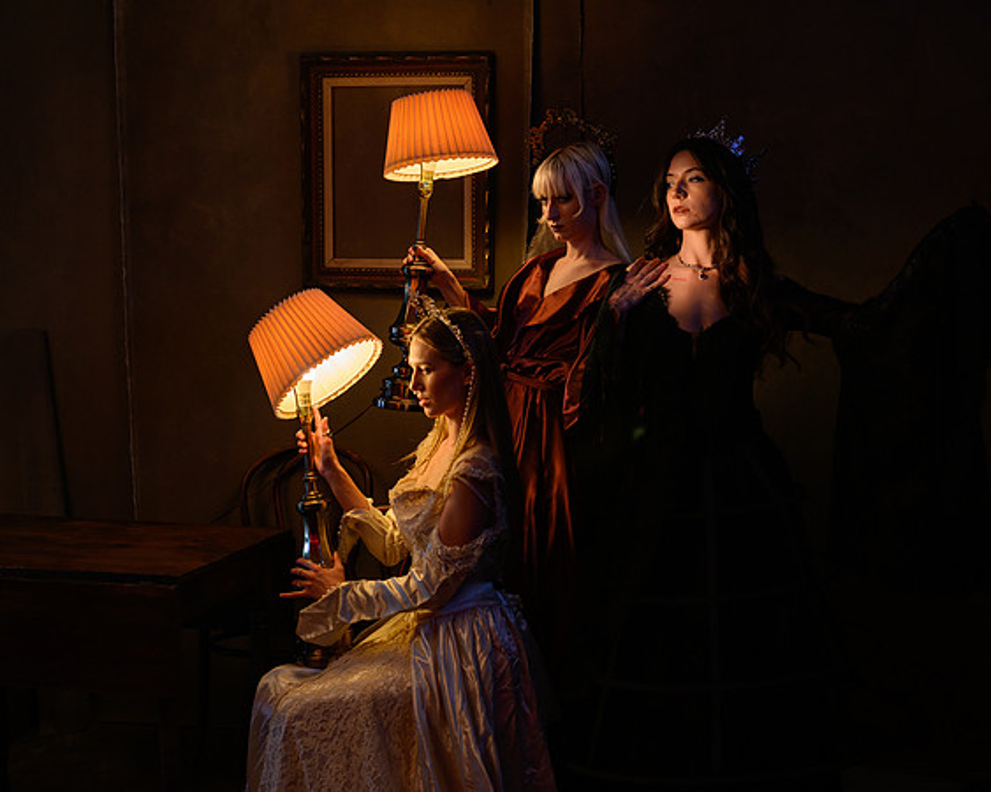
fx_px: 1692
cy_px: 396
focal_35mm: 58
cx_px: 473
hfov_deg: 32.6
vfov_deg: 26.3
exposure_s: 1/125
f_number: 4
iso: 500
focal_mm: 50
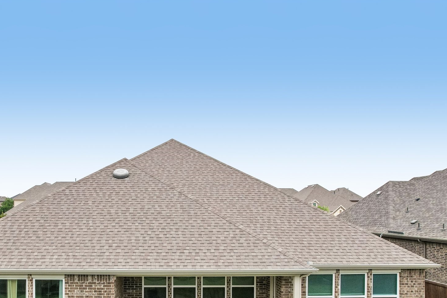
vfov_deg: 41.6
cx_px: 164
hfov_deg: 59.4
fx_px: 385
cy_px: 207
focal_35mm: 31
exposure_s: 1/3200
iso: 100
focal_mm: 8.4
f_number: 2.8
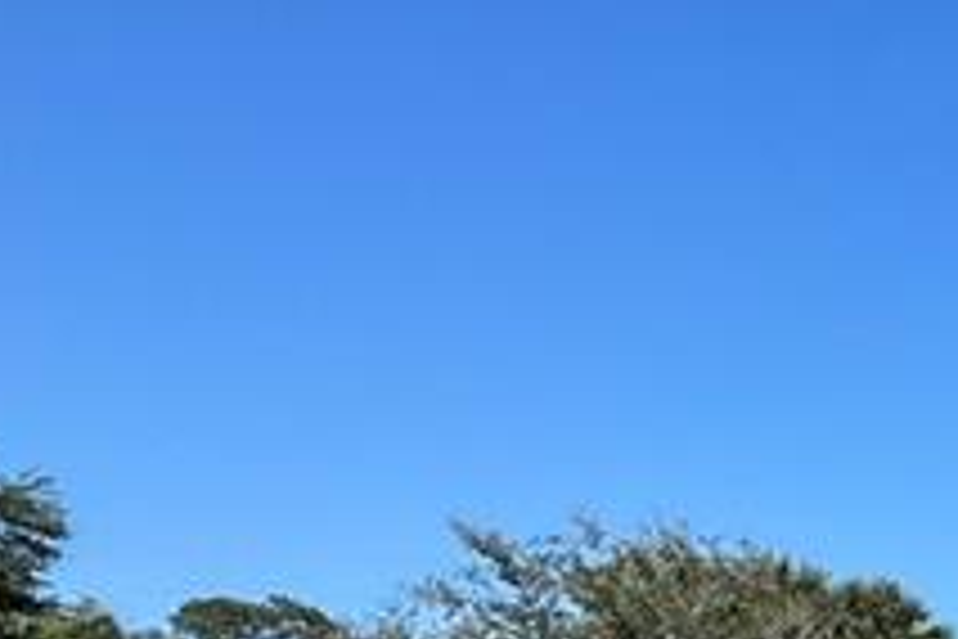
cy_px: 752
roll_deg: +1.0
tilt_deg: +2.2
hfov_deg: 16.1
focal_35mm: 70
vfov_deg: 18.5
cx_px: 2199
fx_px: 1863
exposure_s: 1/2083
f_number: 2.2
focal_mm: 2.22
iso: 50
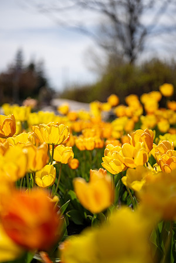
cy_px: 132
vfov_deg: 36.2
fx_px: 403
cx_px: 88
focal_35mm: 55
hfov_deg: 24.6
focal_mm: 55
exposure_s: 1/4000
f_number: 2.8
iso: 125
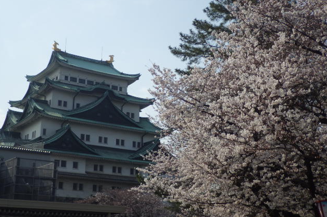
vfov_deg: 23.7
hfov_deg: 35.1
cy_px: 100
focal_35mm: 57
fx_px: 517
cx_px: 163
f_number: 4.6
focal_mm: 9.6
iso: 125
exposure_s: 1/1000
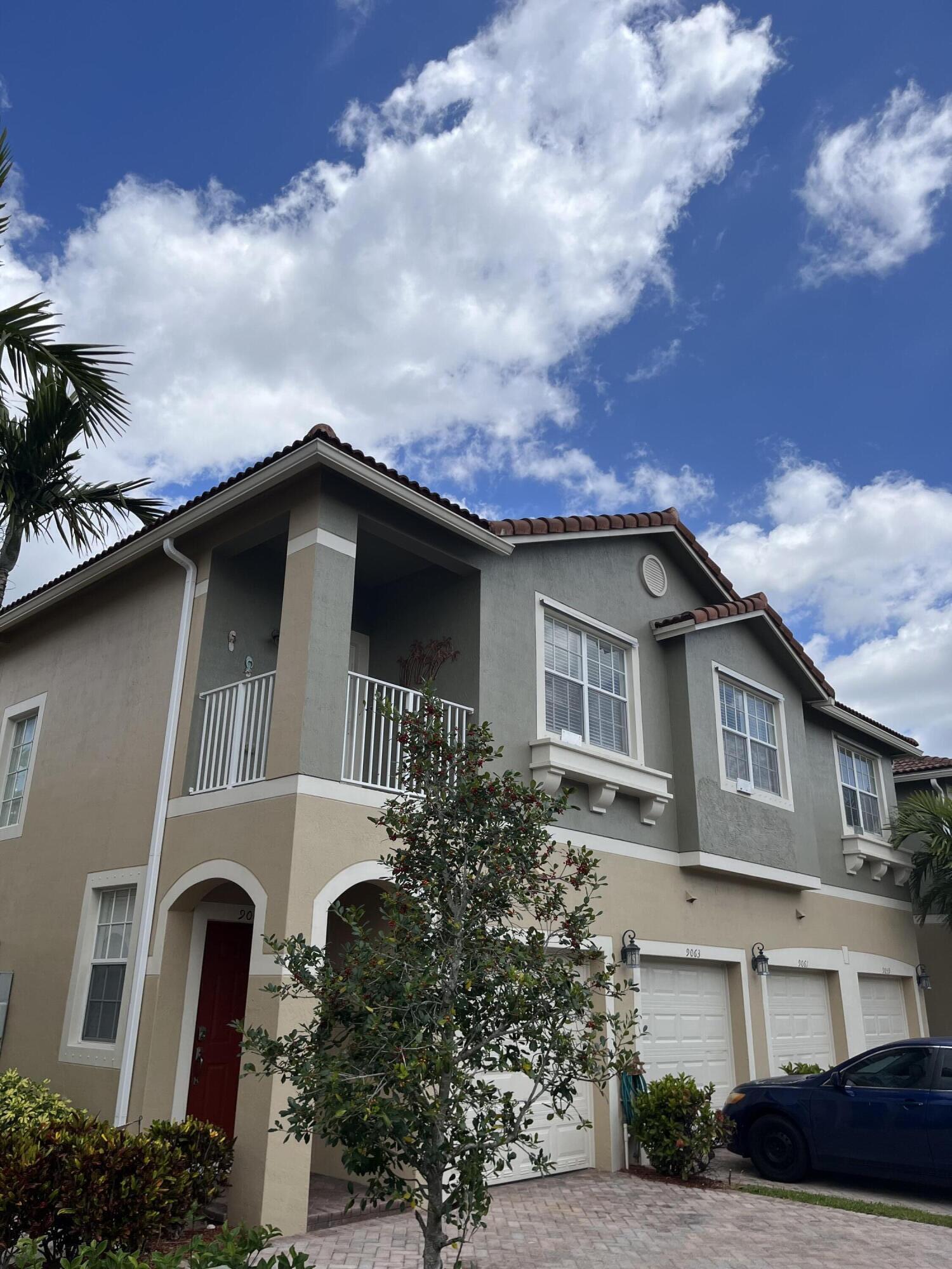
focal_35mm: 26
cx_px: 476
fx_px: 953
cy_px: 634
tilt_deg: +19.6
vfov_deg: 67.3
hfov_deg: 53.1
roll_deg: -1.2
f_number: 1.6
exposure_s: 1/5848
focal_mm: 5.1
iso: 50
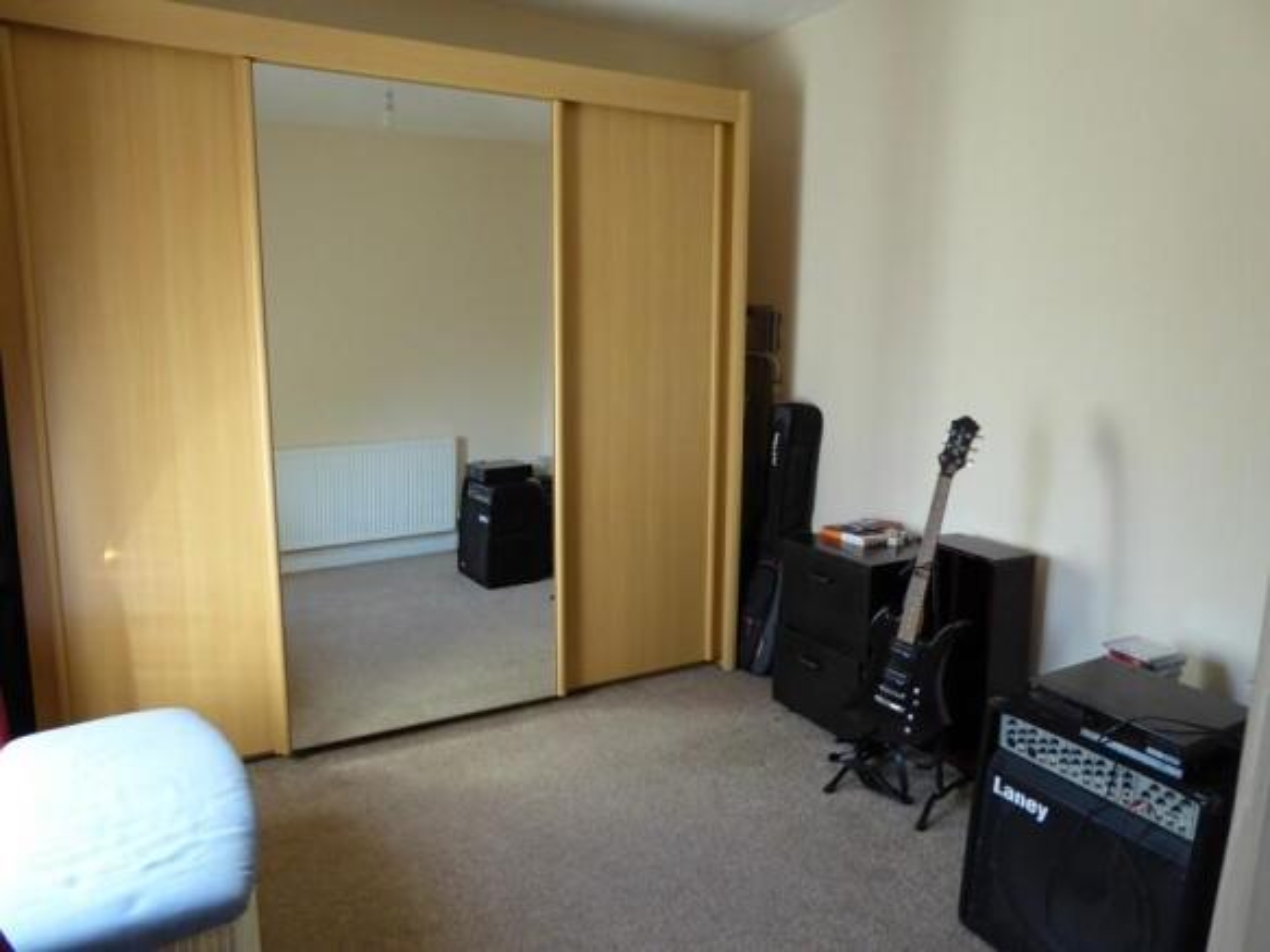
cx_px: 635
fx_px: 917
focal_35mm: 25
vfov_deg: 54.9
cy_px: 476
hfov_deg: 69.4
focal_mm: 4.3
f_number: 3.3
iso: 250
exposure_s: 1/60
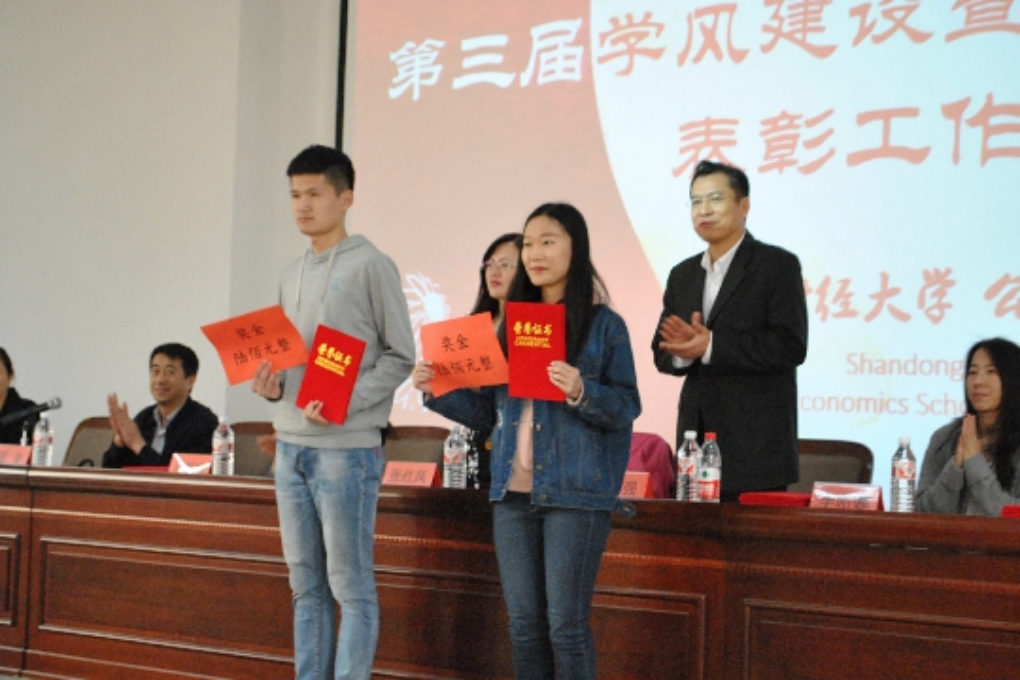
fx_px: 1870
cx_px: 510
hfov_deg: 30.5
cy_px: 340
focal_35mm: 66
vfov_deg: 20.6
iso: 1600
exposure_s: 1/30
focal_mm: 44
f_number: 5.3
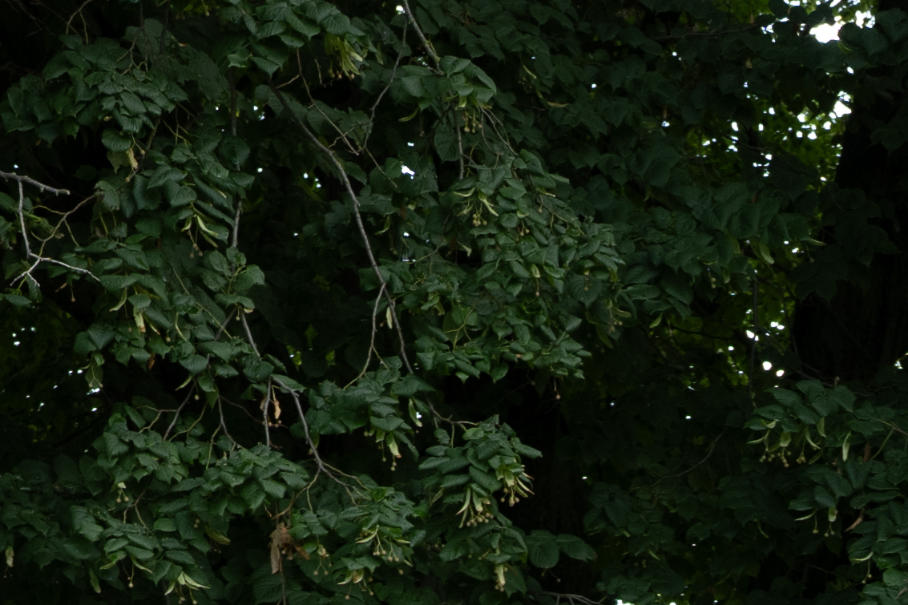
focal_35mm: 102
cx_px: 839
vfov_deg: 9.0
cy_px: 2120
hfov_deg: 19.6
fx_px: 2572
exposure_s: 1/160
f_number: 3.5
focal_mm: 14
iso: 160
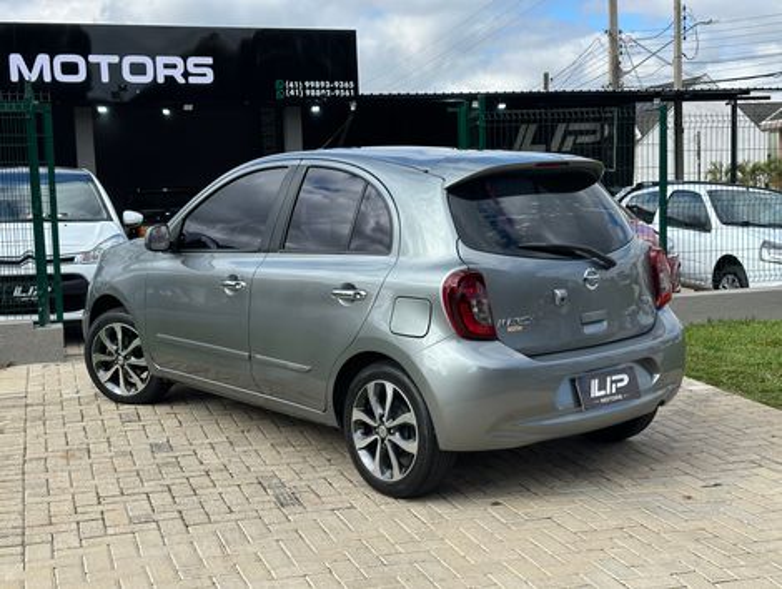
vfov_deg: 30.3
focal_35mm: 48
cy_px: 294
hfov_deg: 39.6
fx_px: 1086
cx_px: 391
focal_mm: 6.86
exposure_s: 1/1953
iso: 64
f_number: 1.78
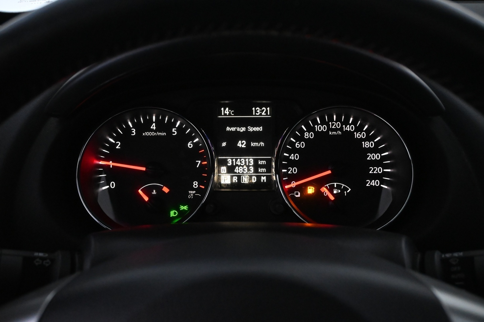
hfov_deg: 56.1
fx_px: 454
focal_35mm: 34
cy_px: 161
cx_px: 242
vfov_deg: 39.1
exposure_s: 1/100
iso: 6400
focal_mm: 22.5
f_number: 5
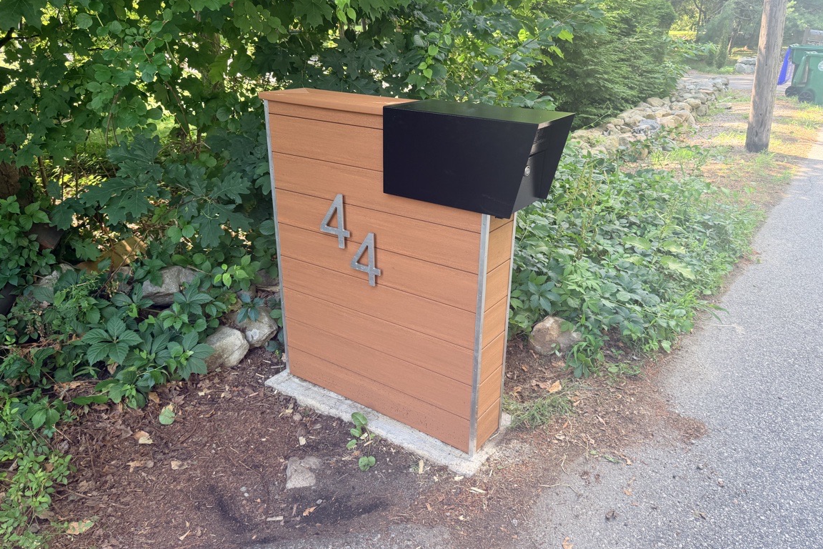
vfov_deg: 49.5
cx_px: 424
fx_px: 594
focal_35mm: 26
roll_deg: -1.2
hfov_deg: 69.4
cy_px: 262
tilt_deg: -21.2
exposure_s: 1/131
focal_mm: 6.76
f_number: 1.78
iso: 80
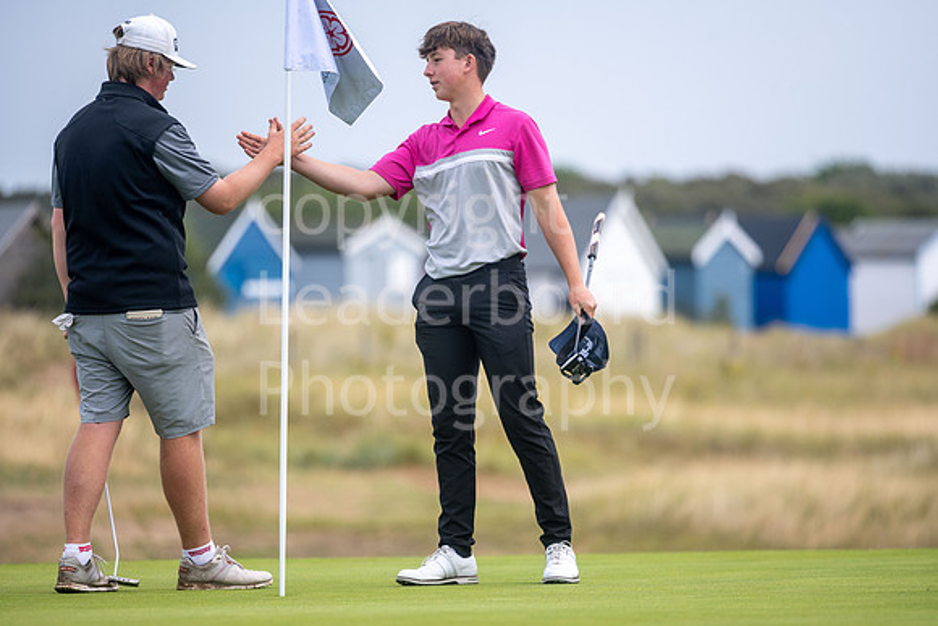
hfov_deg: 6.9
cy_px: 313
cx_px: 469
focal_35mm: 300
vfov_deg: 4.6
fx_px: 7818
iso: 200
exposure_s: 1/1250
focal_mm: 300
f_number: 4
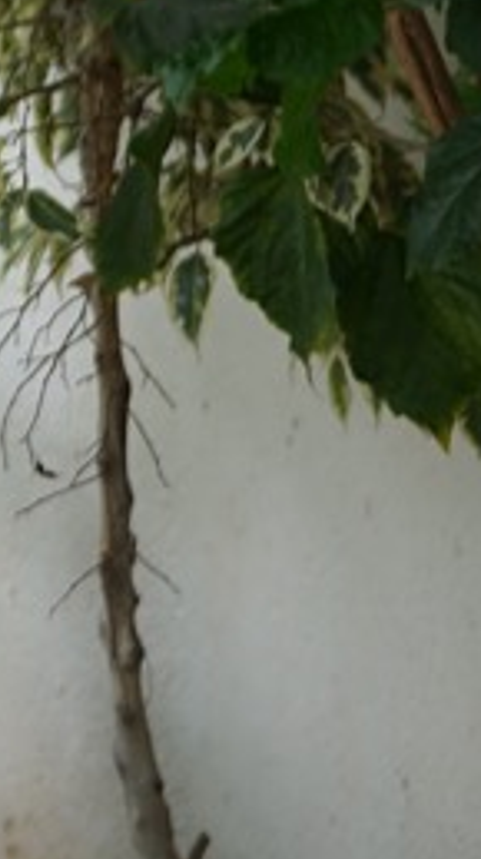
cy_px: -610
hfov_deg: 3.5
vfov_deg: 6.5
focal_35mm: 324
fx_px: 7373
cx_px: -1479
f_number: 1.6
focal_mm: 50
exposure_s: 1/400
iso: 100
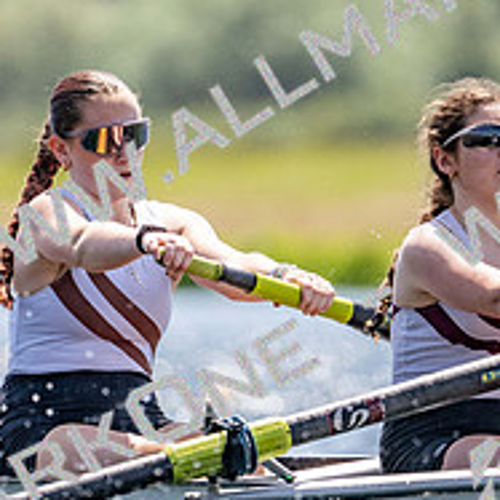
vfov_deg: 1.7
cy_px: 311
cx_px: 241
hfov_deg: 1.7
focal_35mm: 1055
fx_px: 17241
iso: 250
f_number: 4.5
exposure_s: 1/2500
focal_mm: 400
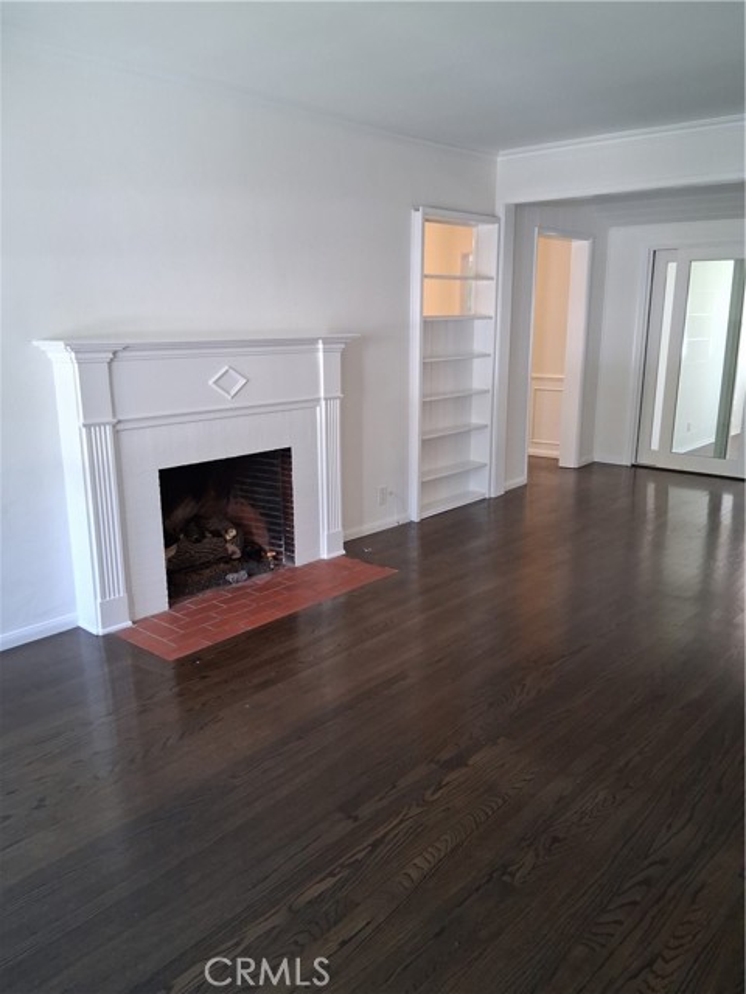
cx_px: 373
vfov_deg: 67.3
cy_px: 497
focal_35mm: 26
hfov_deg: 53.1
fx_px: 747
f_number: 1.8
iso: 500
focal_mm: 3.98
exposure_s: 1/100
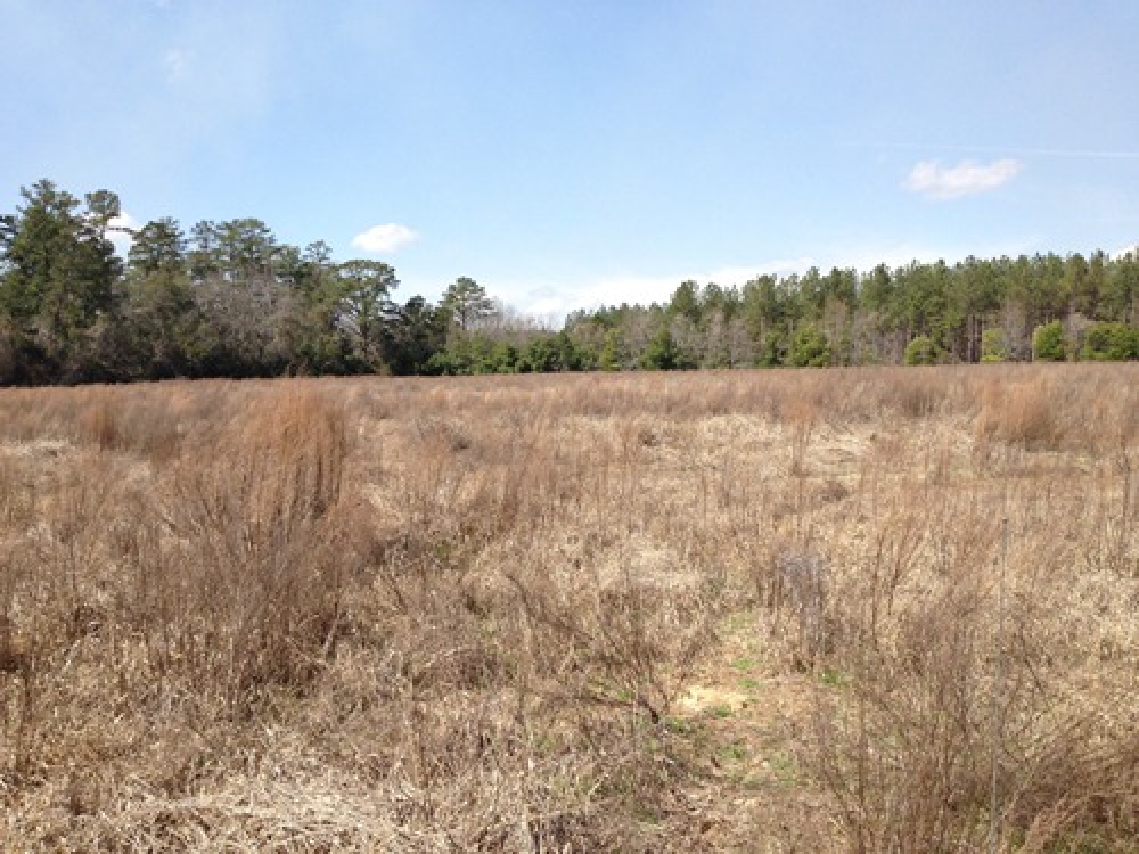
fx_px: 1152
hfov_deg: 52.6
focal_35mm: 35
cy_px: 427
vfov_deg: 40.7
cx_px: 570
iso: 64
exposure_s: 1/1346
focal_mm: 4.28
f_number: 2.4
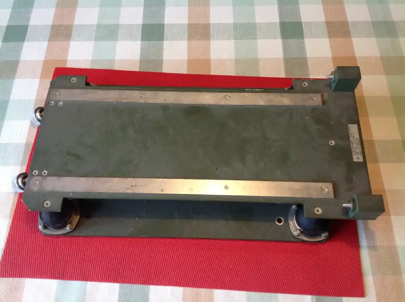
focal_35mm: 35
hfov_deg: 52.7
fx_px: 409
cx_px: 202
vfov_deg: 40.6
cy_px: 151
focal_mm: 4.28
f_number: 2.4
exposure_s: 1/17
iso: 64
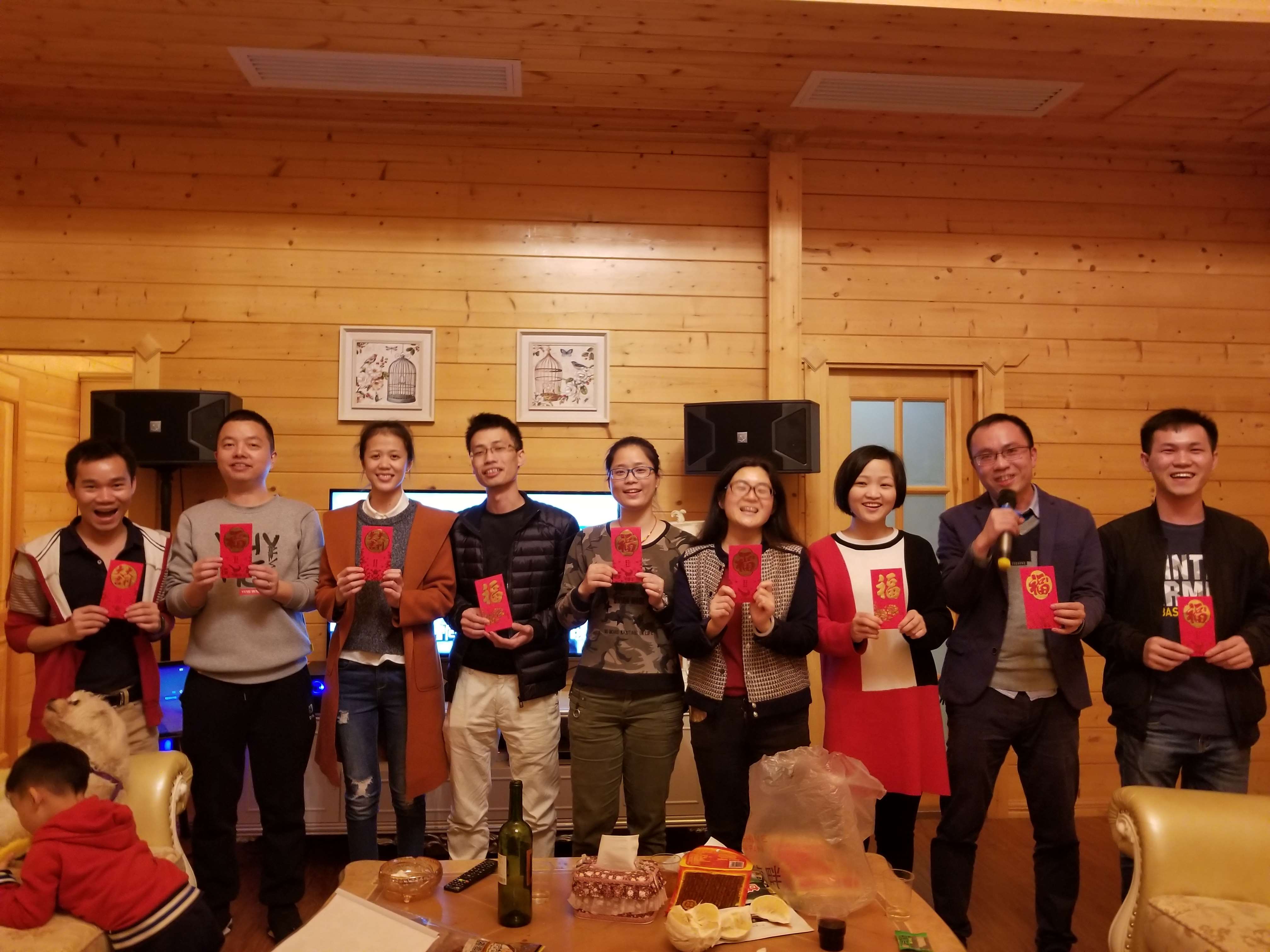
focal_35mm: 26
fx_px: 954
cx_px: 635
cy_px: 476
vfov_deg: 53.1
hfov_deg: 67.3
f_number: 1.7
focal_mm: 4.25
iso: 200
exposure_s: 1/10
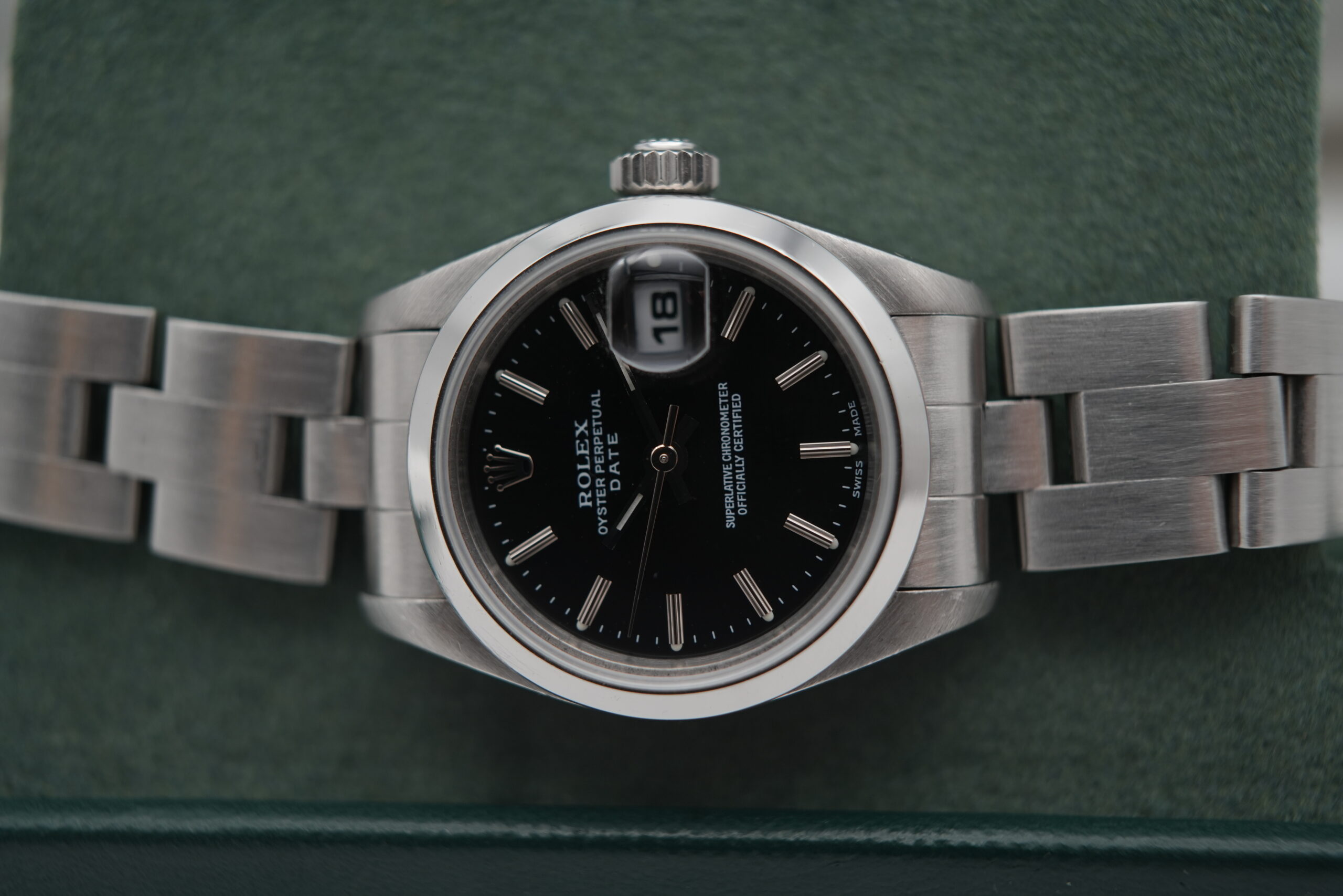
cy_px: 448
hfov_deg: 54.4
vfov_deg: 37.9
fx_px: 1306
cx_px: 672
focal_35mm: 35
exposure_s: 1/250
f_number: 5
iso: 400
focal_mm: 35
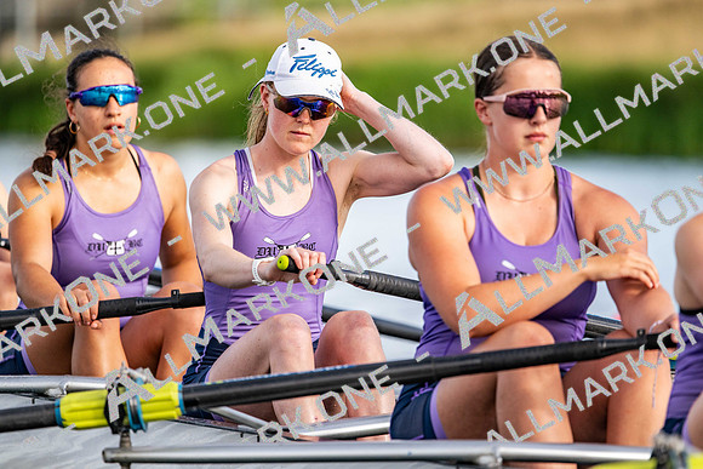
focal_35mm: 400
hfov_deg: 5.2
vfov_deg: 3.4
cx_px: 352
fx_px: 7813
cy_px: 234
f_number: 4.5
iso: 560
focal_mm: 400
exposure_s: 1/2500
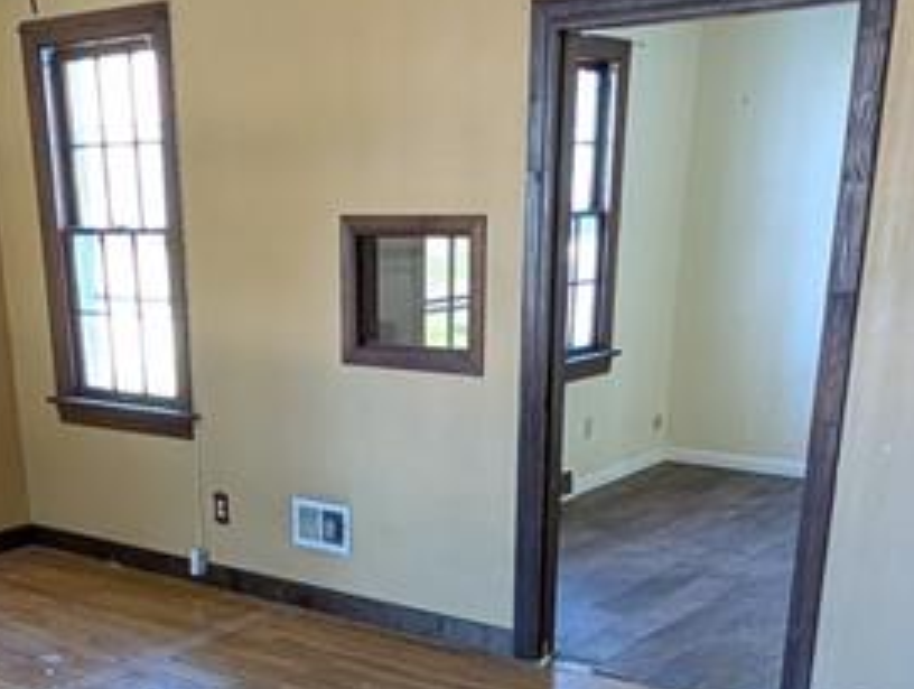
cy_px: 709
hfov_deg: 41.7
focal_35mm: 45
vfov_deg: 29.8
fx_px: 1190
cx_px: 346
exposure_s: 1/39.9
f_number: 1.95
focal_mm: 2.23
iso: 181
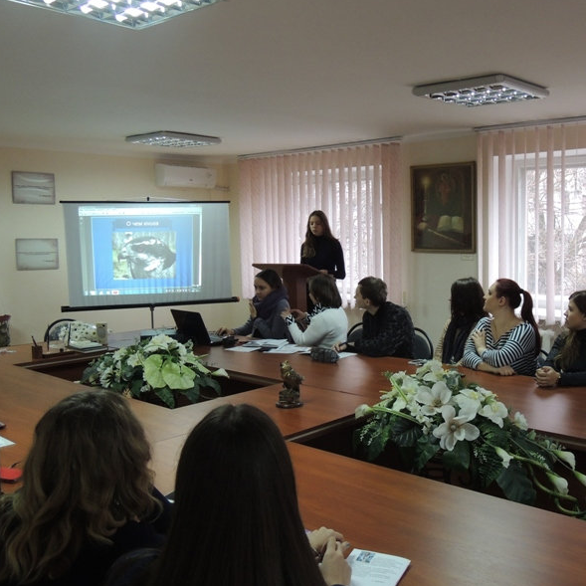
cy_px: 293
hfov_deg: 45.3
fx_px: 689
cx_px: 395
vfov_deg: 46.0
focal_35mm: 36
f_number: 3.1
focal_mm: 5.3
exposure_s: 1/30
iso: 400
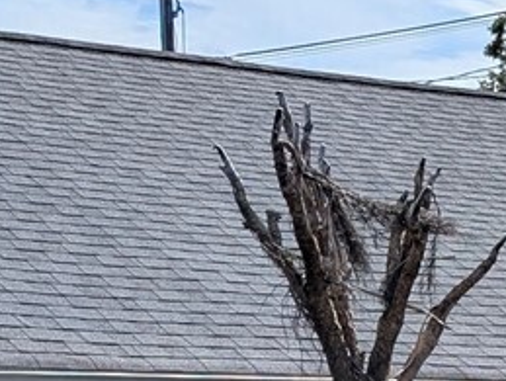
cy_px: 685
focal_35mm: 148
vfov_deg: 9.6
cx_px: 914
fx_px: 2166
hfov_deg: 12.2
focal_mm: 6.9
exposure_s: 1/1672
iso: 21
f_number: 1.68
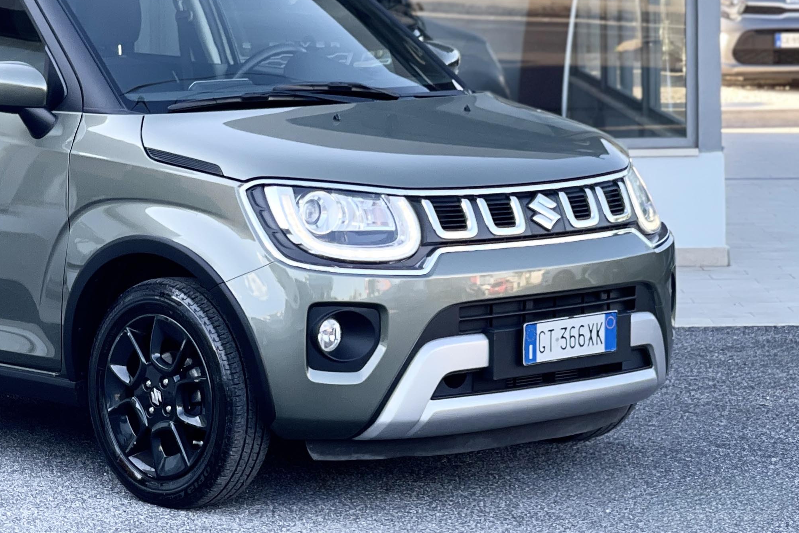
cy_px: 254
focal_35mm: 134
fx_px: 2974
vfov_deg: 10.2
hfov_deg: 15.2
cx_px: 137
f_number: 2.2
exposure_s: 1/121
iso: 40
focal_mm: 7.5
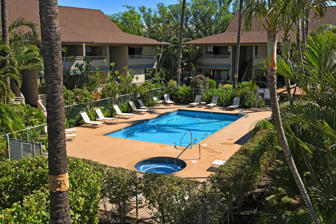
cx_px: 168
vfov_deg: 37.9
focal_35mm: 35
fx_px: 327
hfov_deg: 54.4
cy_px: 112
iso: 100
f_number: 11
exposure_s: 1/200
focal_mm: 35
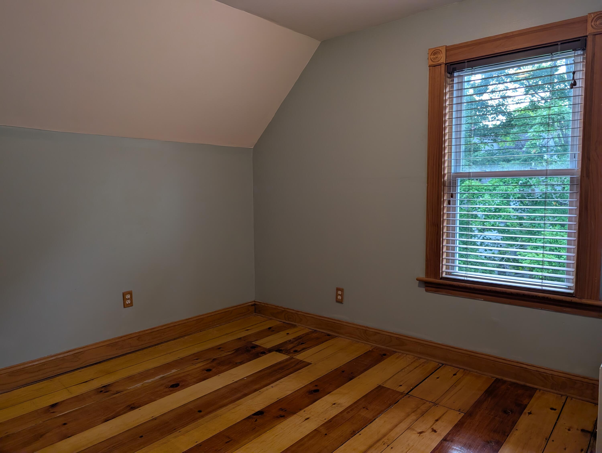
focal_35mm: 24
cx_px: 301
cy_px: 226
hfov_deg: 71.5
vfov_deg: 56.9
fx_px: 418
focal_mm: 6.9
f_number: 1.68
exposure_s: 1/40
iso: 33
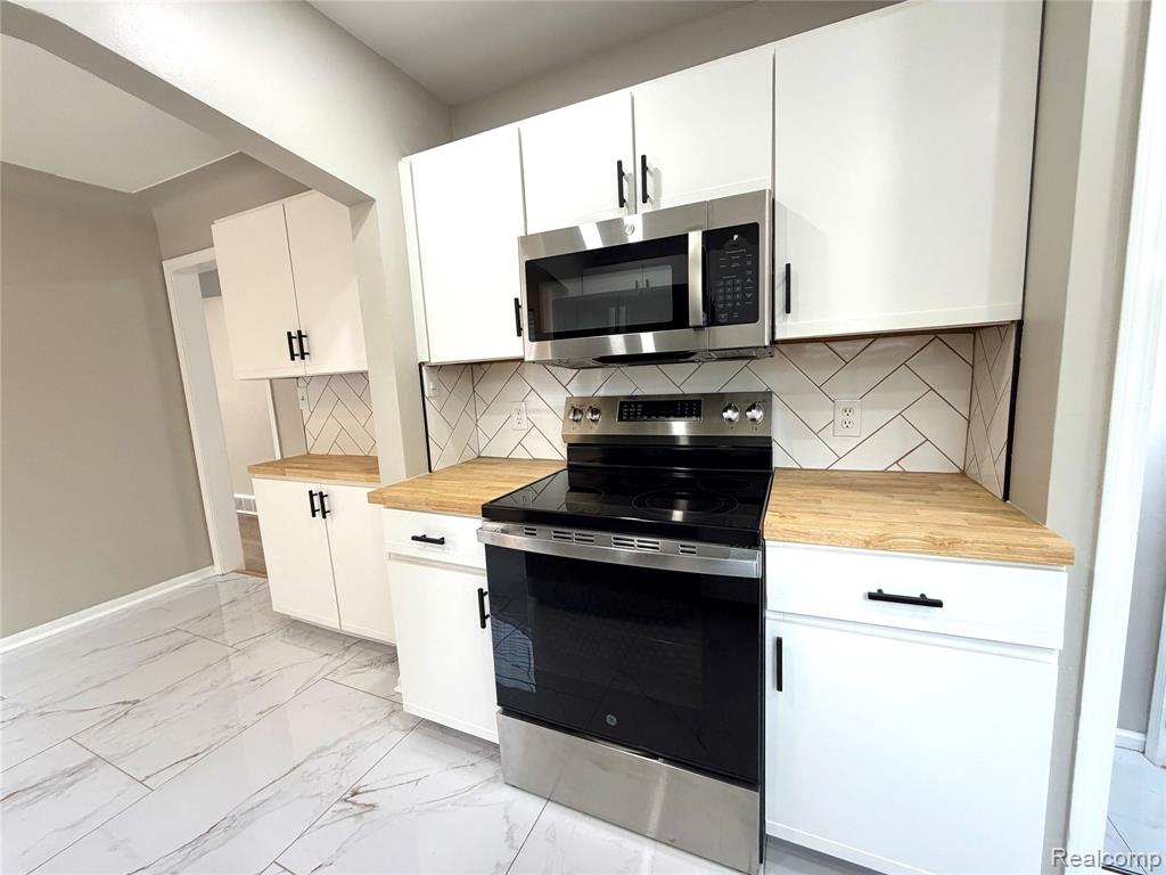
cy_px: 438
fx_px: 472
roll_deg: +3.5
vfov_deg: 85.7
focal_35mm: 14
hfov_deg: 102.1
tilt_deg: -7.8
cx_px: 583
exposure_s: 1/120
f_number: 2.2
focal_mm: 2.22
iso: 250
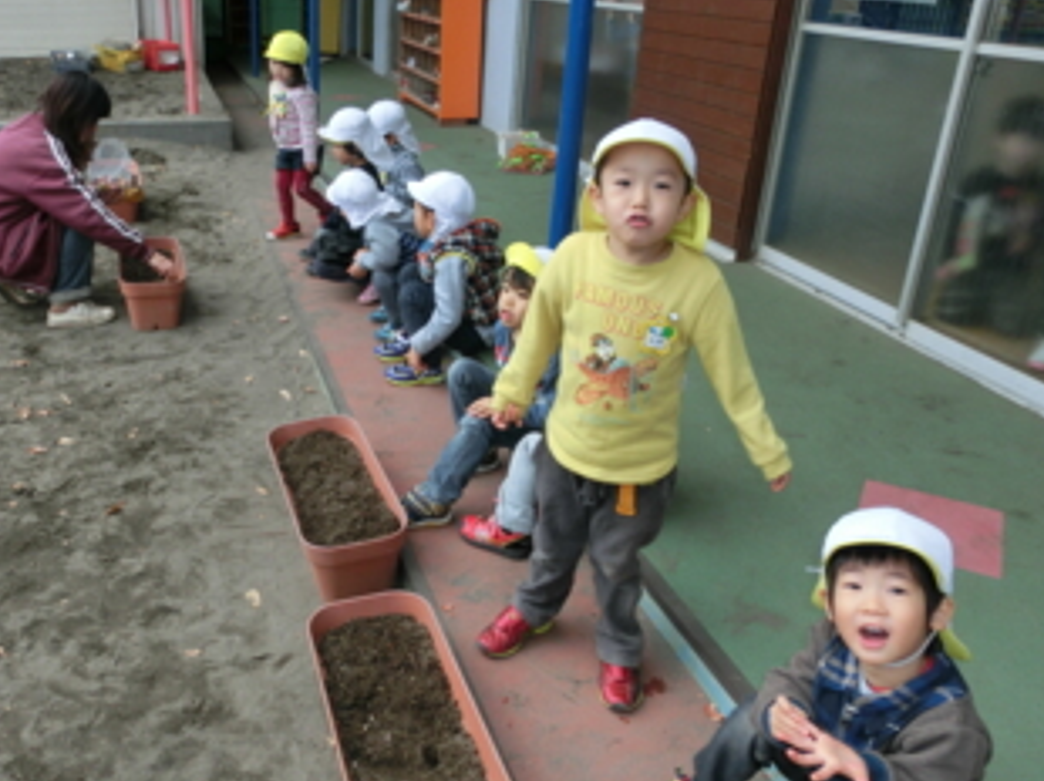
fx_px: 934
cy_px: 364
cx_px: 407
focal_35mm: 31
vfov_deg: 45.4
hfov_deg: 57.8
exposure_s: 1/125
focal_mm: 4.24
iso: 80
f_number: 3
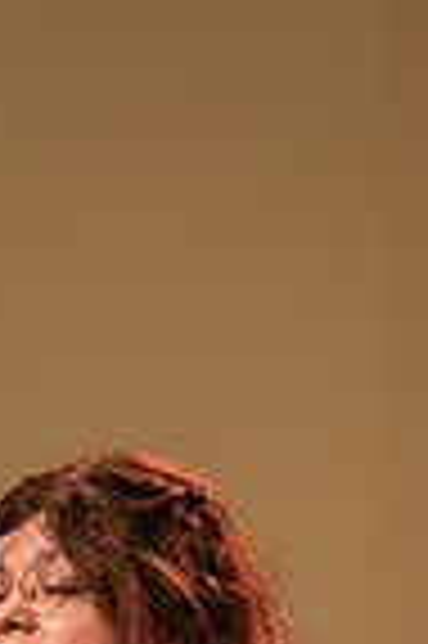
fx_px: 11798
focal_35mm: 660
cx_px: -77
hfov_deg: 2.1
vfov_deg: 3.1
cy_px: 973
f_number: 2.8
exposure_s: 1/210
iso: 800
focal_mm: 140
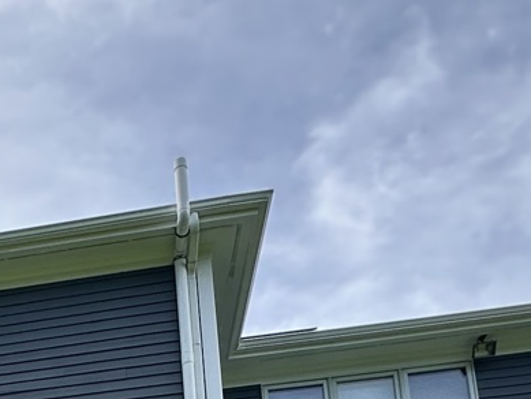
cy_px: 728
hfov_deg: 22.9
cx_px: -220
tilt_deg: +14.9
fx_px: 1105
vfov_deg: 16.8
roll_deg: -1.8
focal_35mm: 72
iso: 40
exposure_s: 1/489
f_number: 2.2
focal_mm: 2.22
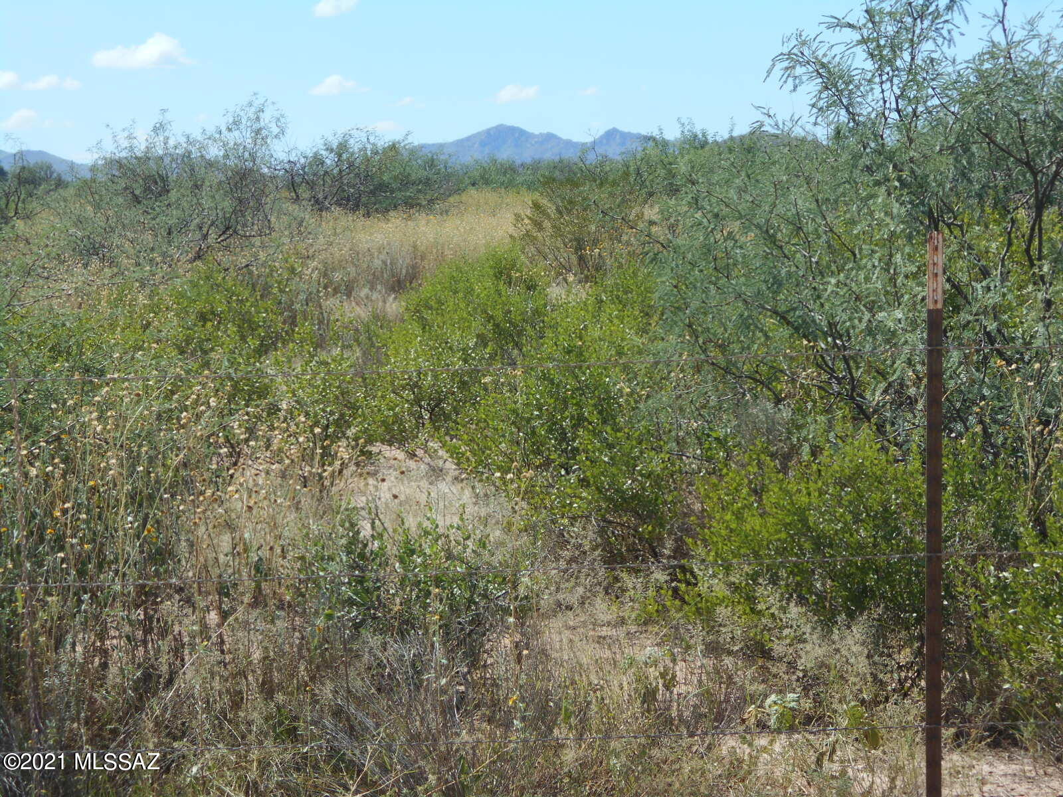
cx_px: 532
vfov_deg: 13.2
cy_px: 398
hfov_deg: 17.6
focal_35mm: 112
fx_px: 3439
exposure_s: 1/320
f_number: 6
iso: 80
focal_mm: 20.1
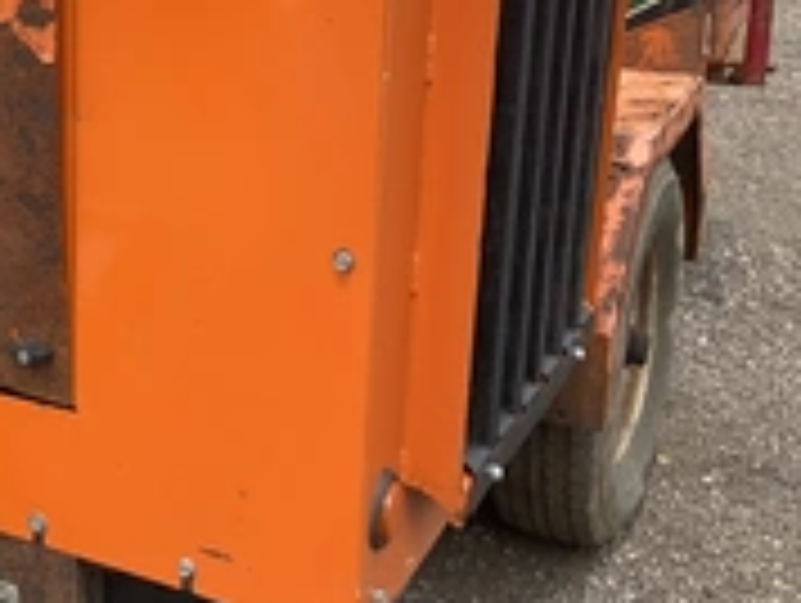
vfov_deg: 22.5
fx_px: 1506
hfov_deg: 27.8
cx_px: -27
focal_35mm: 65
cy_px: 166
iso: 25
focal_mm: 3
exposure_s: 1/929
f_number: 1.8
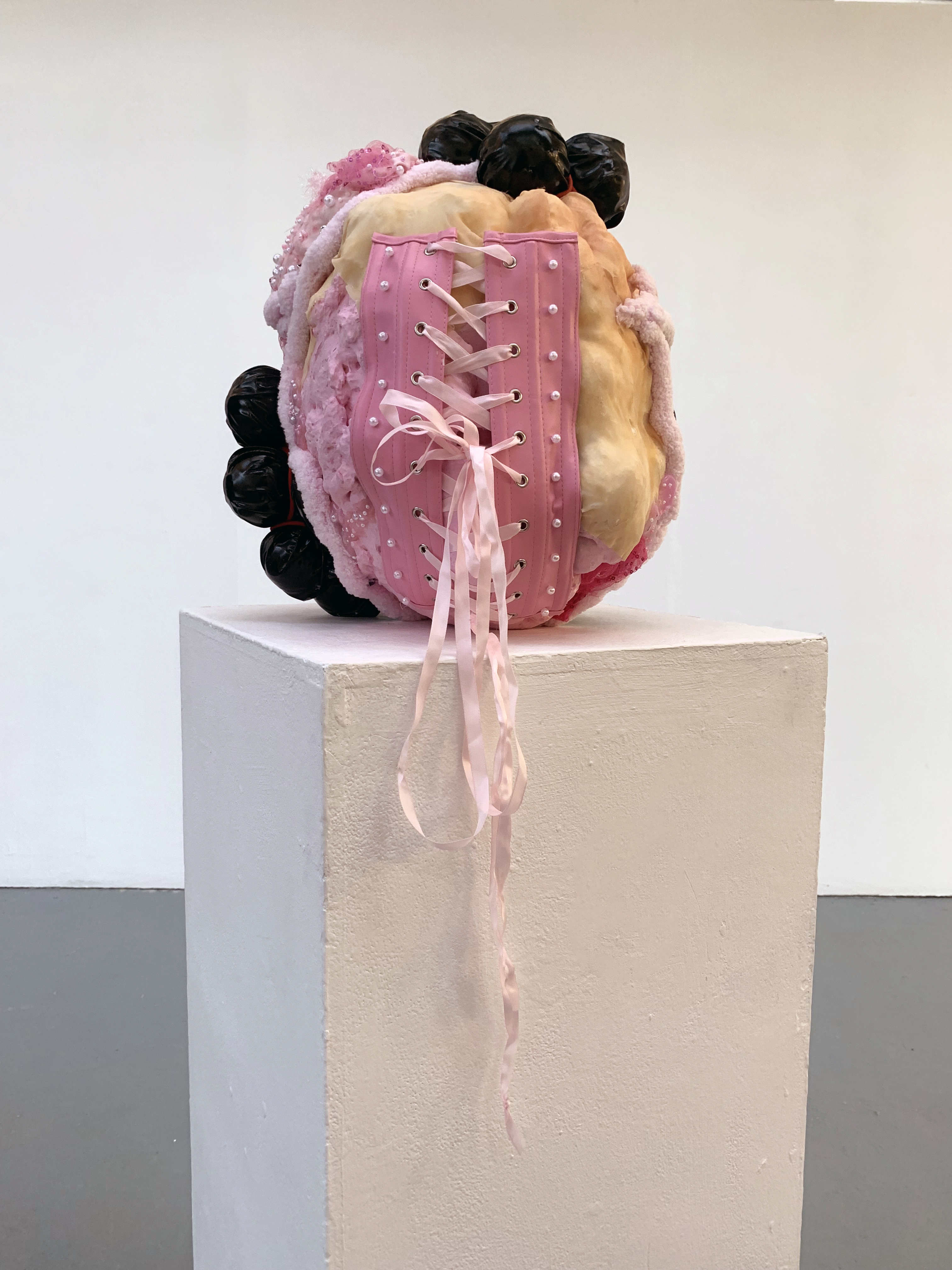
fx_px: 953
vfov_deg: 67.3
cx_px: 476
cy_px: 635
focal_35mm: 26
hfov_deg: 53.1
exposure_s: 1/97
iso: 100
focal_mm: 4.25
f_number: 1.8
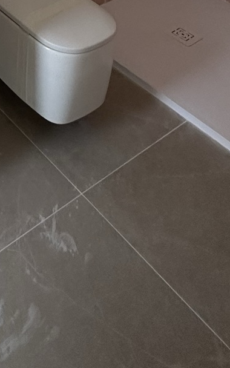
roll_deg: +0.8
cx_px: -115
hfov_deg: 21.6
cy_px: -248
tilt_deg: -5.9
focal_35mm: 50
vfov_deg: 24.6
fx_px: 501
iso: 100
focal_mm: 2.22
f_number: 2.2
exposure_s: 1/99
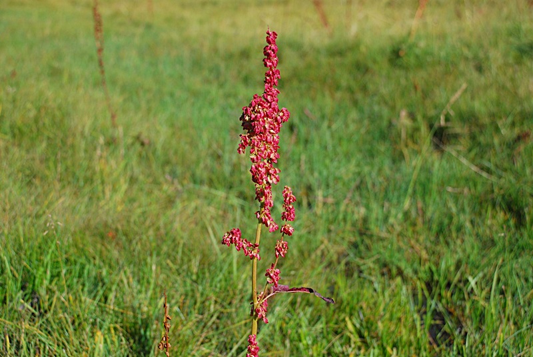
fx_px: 1068
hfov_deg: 28.0
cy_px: 178
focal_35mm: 72
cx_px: 266
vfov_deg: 19.0
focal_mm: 48
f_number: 5.6
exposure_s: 1/1600
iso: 400
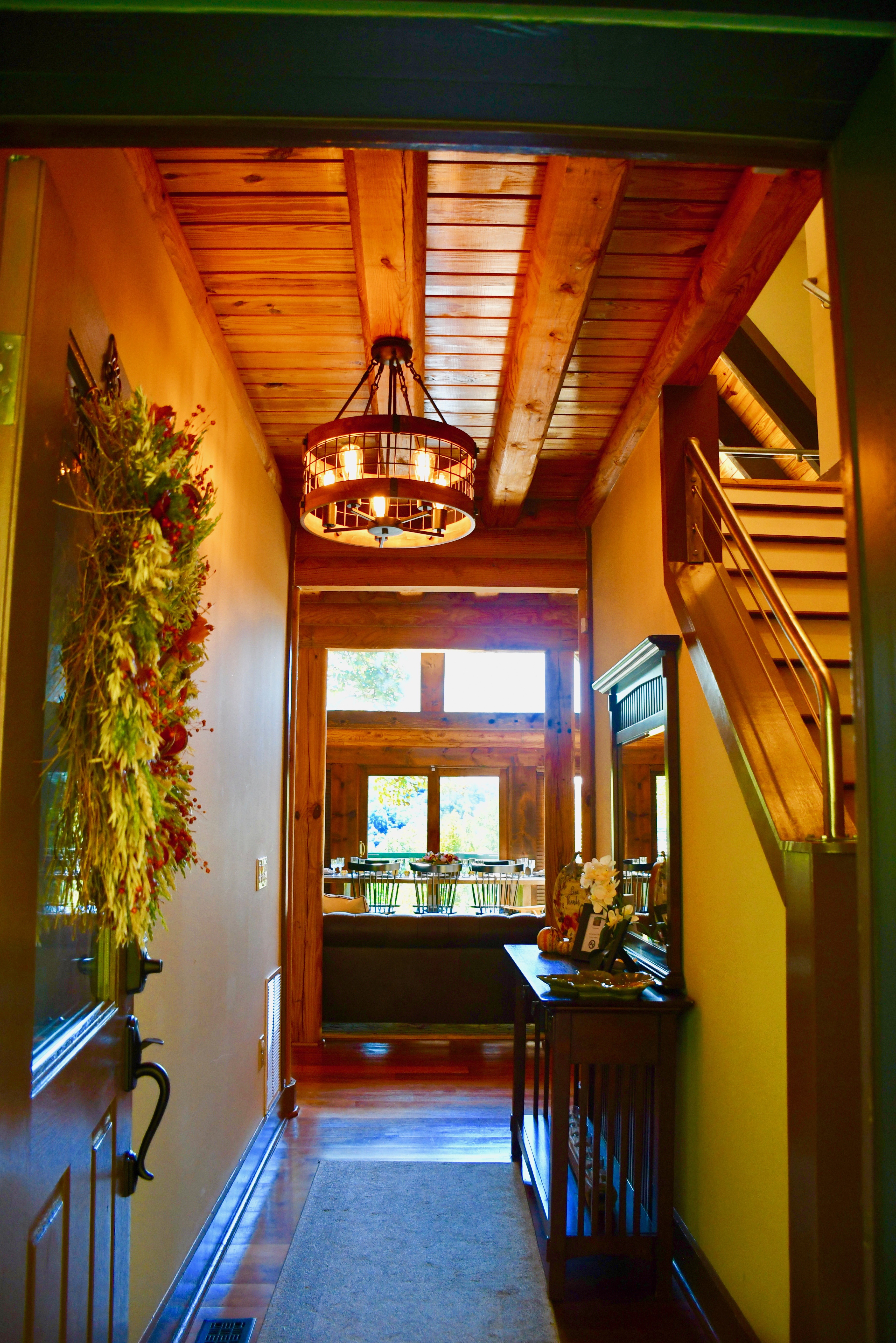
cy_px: 672
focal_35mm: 27
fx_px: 1008
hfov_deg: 47.9
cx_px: 448
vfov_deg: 67.4
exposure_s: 1/200
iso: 800
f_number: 3.5
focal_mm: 18
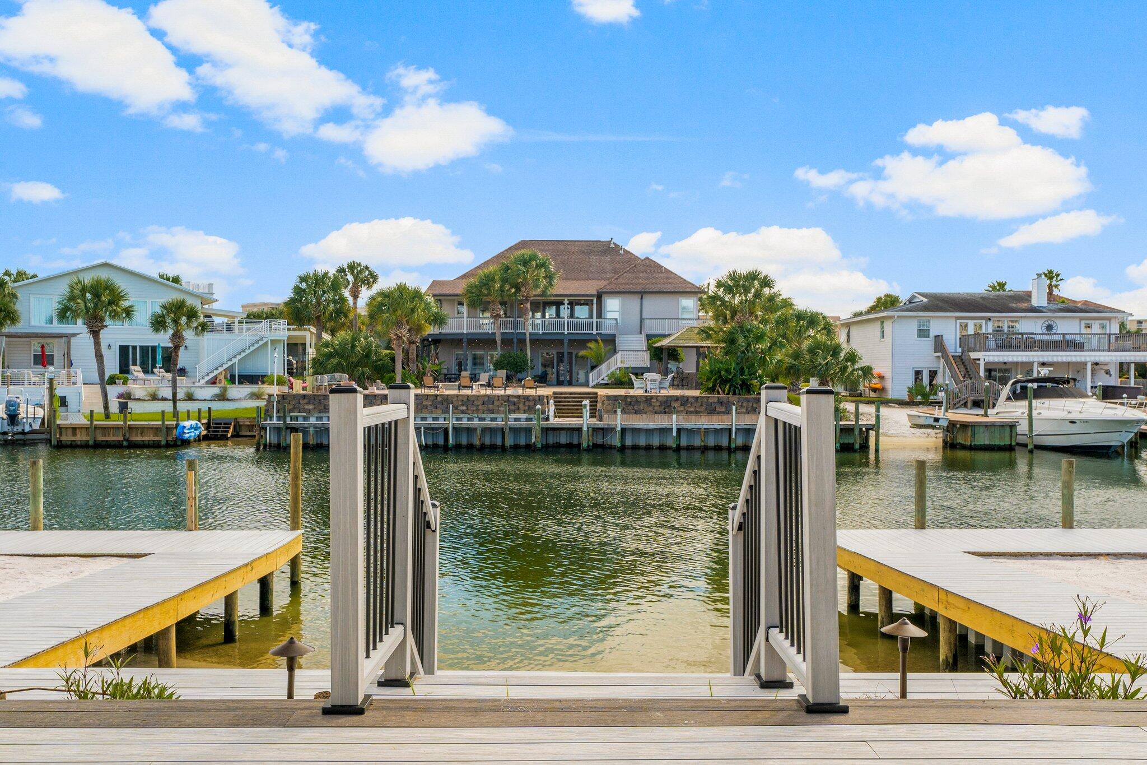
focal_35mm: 31
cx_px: 574
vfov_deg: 42.3
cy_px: 382
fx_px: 988
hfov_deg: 60.3
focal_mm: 20.7
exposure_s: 1/160
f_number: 8
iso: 100
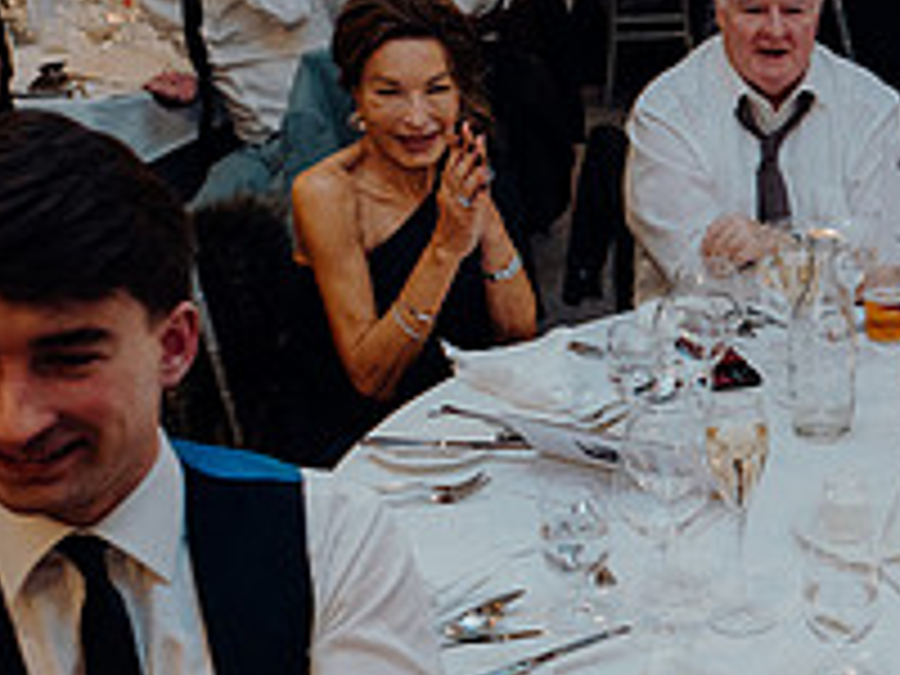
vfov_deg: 21.9
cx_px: 900
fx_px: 1742
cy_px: 398
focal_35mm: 67
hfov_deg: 27.3
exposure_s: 1/160
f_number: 3.5
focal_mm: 24
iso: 2500
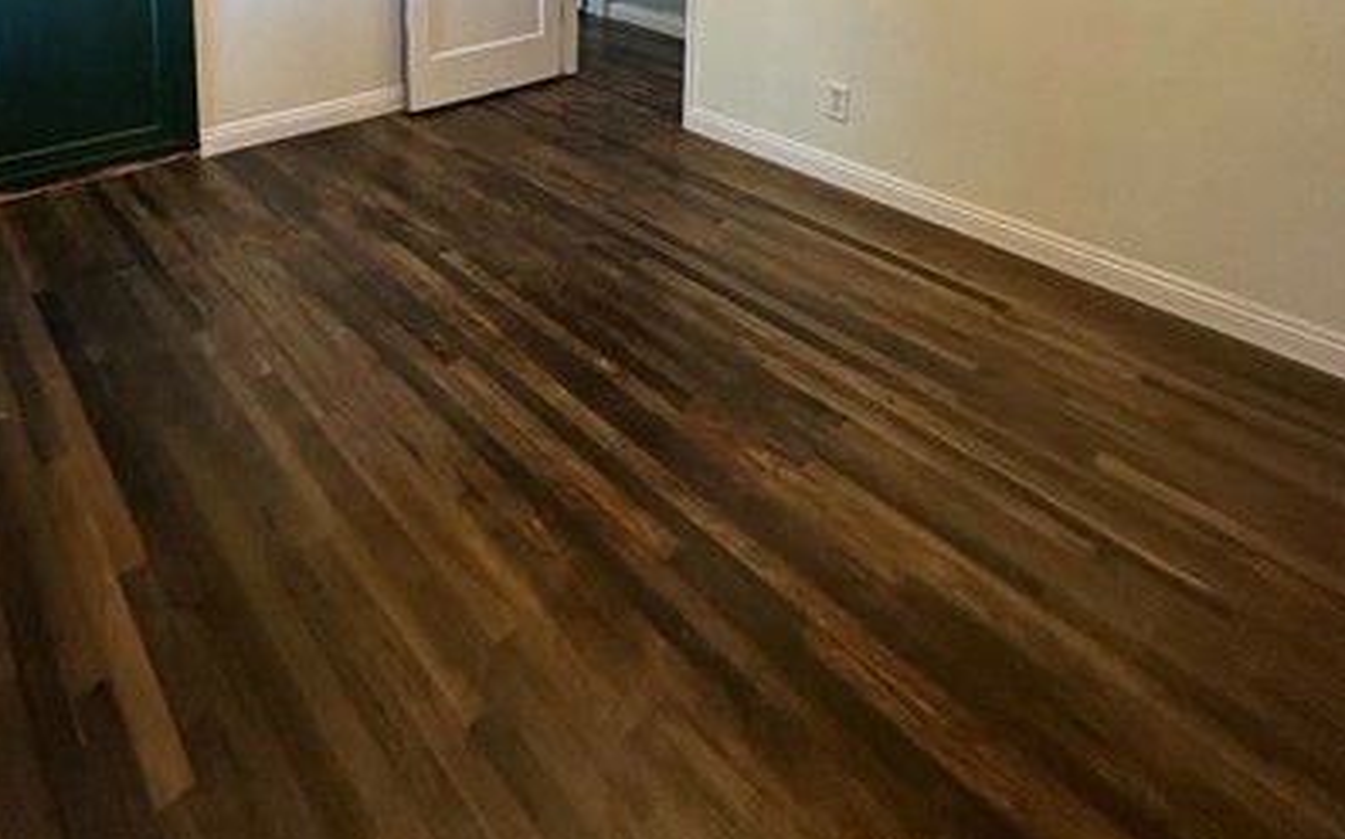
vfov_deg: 41.6
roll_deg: -0.9
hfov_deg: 74.4
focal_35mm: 24
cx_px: 571
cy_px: -65
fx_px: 879
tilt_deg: -8.0
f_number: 2.2
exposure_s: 1/60
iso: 800
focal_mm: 2.22
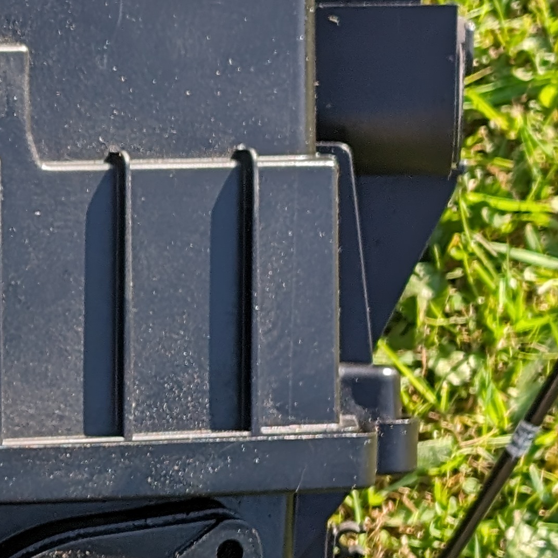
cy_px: 431
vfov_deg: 10.6
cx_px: -200
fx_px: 3009
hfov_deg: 10.3
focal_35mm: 165
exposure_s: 1/269
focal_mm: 6.9
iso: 19
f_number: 1.68
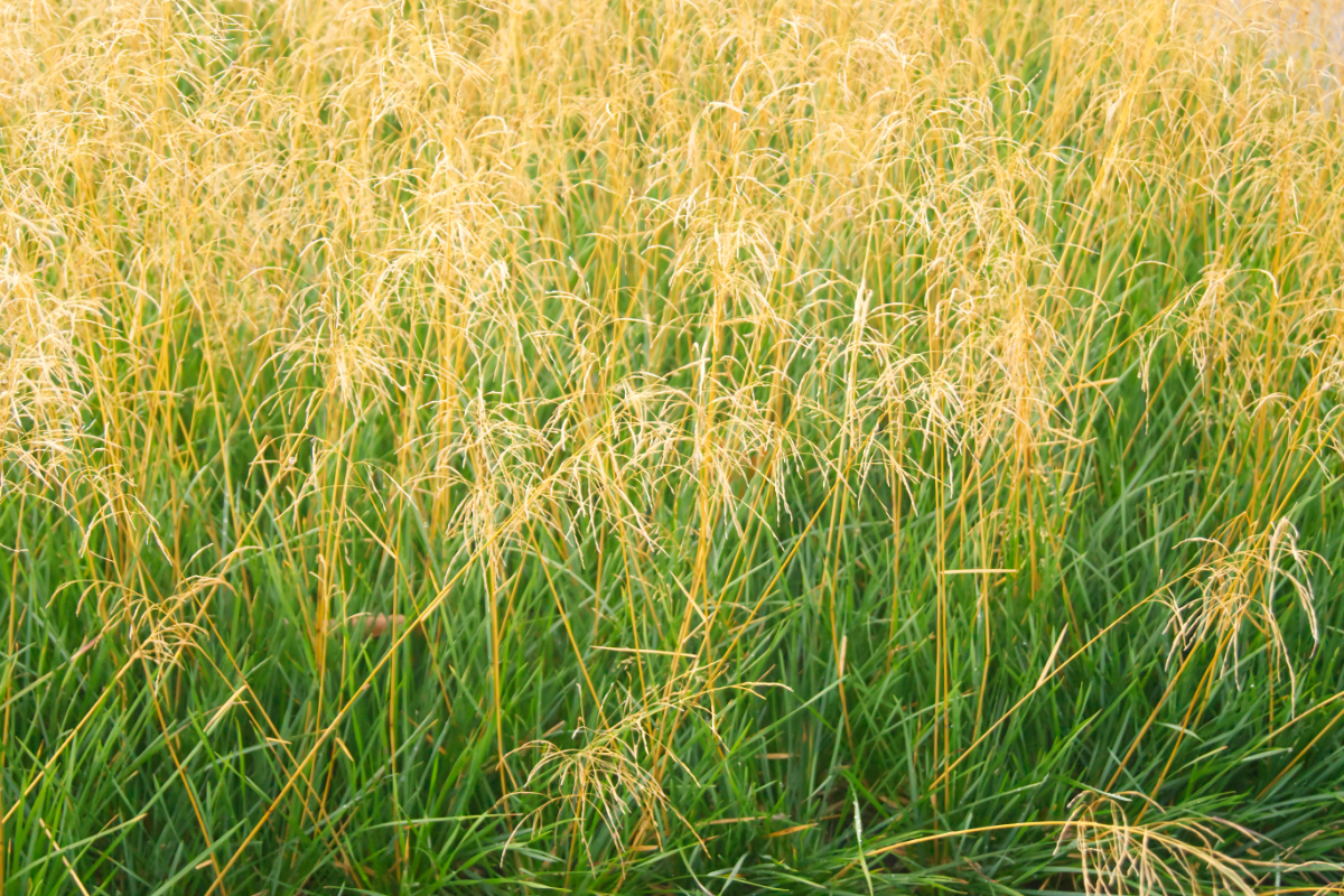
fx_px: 2240
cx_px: 672
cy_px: 448
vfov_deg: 22.6
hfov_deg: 33.4
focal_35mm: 60
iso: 2000
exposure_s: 1/500
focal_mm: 40
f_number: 5.6
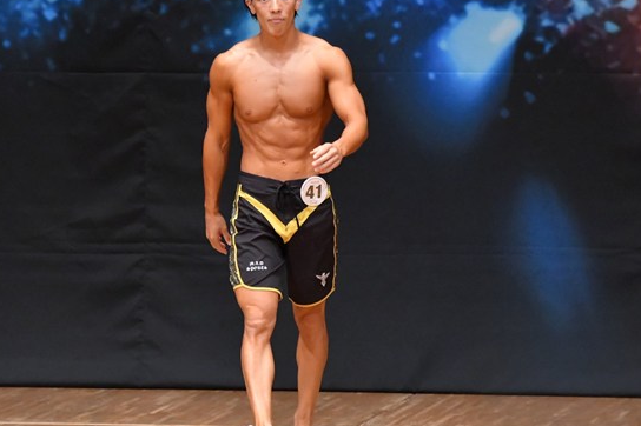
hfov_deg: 4.6
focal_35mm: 449
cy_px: 229
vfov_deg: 3.1
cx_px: 242
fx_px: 7990
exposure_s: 1/400
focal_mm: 210
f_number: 5.6
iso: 8000
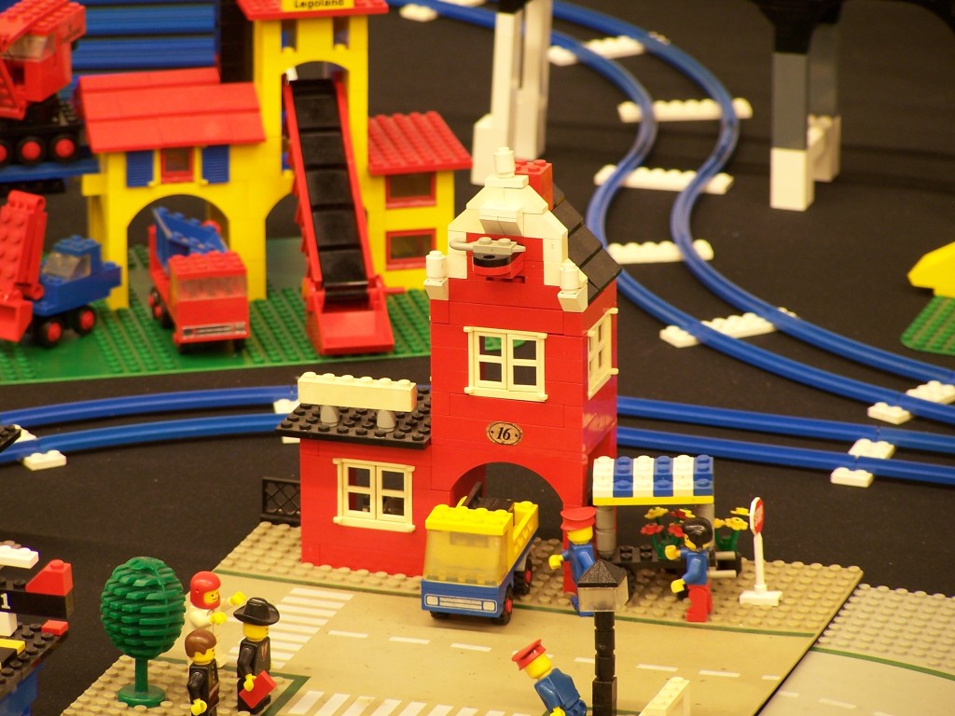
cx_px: 478
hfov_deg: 7.4
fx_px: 7394
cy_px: 358
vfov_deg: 5.5
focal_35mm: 268
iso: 80
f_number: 3.6
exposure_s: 1/2
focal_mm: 44.4
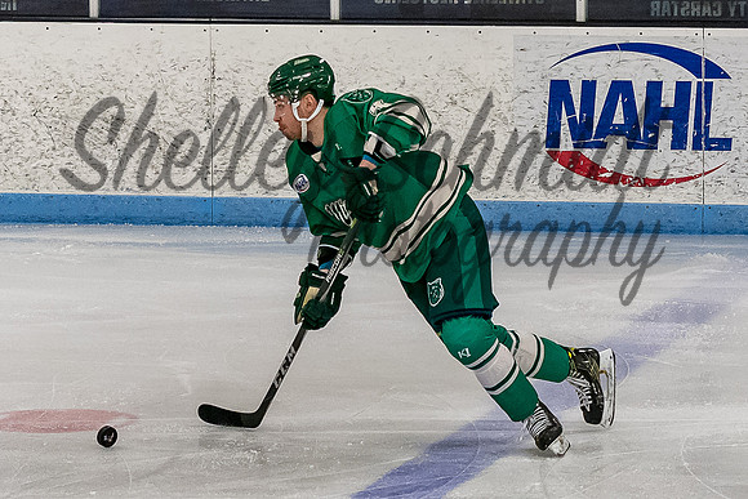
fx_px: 5320
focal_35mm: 256
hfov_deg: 8.0
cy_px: 226
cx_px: 421
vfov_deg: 5.4
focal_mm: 70
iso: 2000
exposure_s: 1/800
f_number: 4
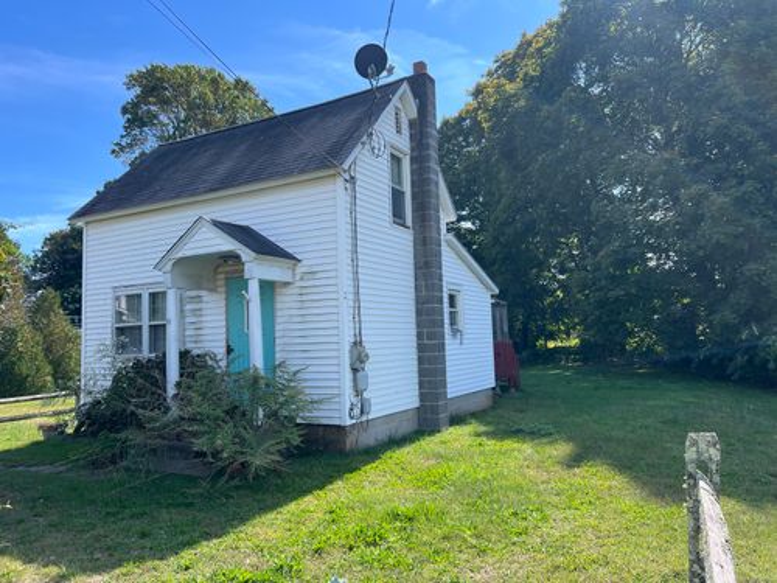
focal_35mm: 26
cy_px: 292
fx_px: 584
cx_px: 388
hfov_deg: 67.3
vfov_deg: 53.1
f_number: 1.5
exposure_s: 1/1488
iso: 50
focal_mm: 5.7
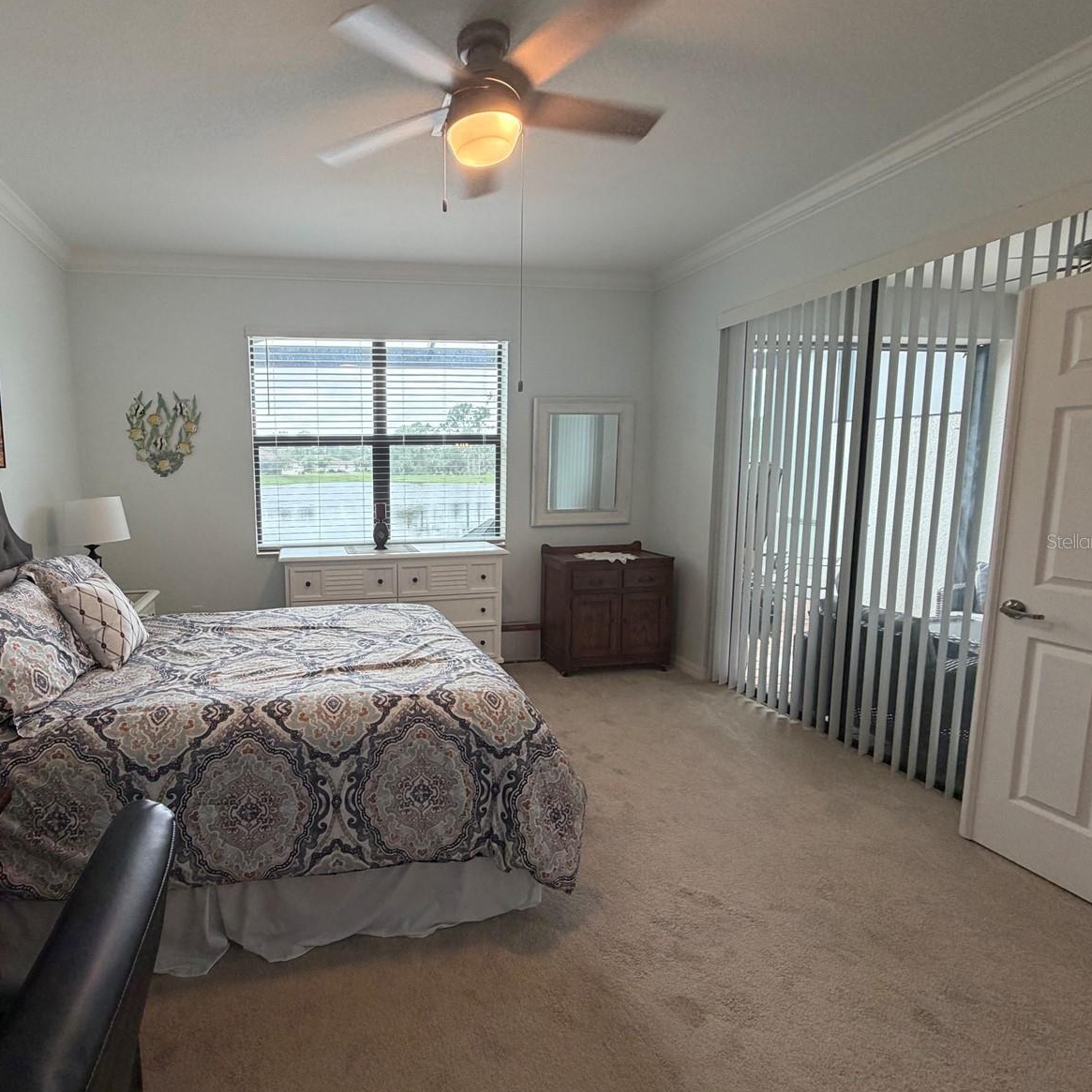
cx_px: 385
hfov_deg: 81.8
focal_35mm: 17
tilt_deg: -6.5
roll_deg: +0.9
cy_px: 541
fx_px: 607
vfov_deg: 84.0
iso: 200
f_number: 2.2
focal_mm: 2.22
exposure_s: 1/60
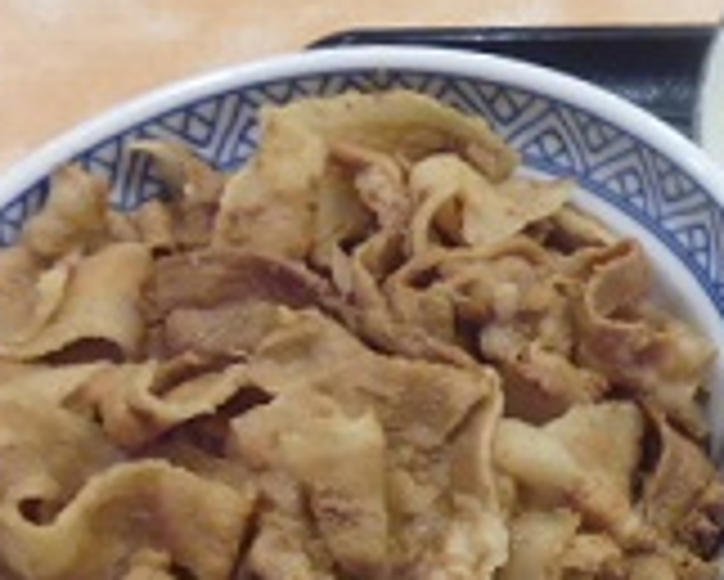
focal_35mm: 56
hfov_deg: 31.1
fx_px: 1201
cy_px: 513
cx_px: 724
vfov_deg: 26.3
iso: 320
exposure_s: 1/60
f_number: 2.8
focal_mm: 4.3
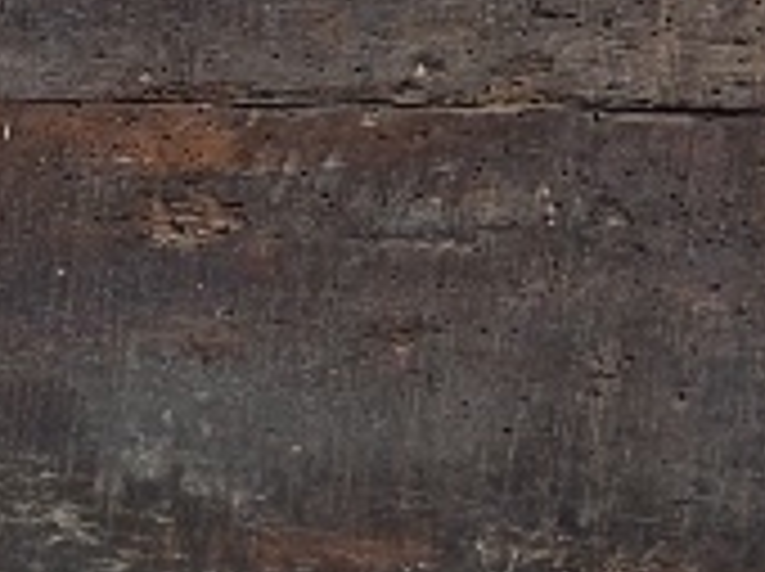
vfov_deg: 4.4
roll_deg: +0.1
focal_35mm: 339
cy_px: 234
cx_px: -1372
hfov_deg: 5.5
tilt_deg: -8.2
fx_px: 7481
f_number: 1.78
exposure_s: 1/50
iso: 80
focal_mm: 6.86
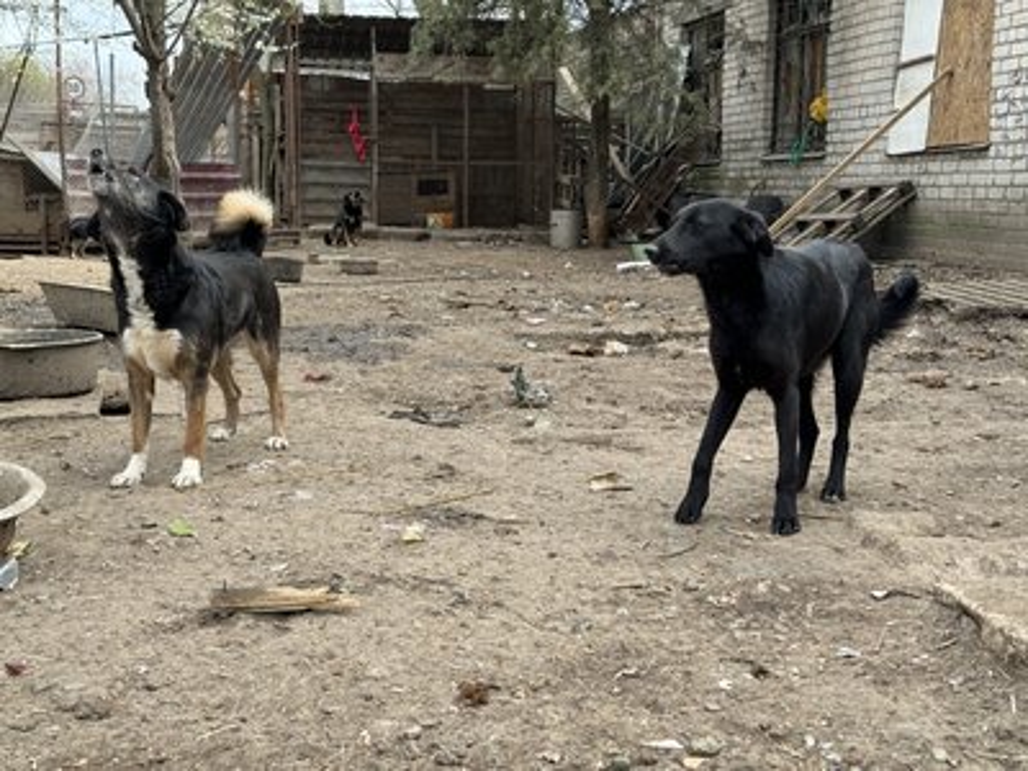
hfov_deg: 39.7
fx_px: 1425
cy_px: 386
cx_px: 514
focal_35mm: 48
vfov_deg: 30.3
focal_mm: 6.86
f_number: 1.78
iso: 64
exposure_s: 1/812
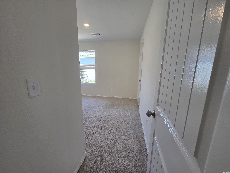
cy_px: 86
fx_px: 86
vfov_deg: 89.9
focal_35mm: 13
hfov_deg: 106.2
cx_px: 115
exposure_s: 1/120
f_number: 2.2
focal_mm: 2.2
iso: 125
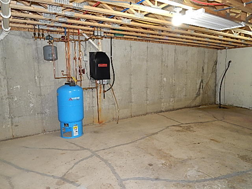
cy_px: 94
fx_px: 182
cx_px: 126
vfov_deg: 54.9
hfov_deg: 69.4
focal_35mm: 25
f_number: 3.1
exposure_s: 1/30
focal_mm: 4.5
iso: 250
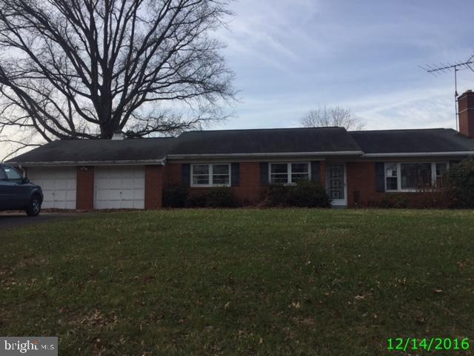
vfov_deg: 48.2
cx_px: 237
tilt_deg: +6.6
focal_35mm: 29
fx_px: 397
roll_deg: -0.8
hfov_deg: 61.7
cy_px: 178
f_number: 2.2
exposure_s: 1/1199
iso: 32
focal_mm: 4.15
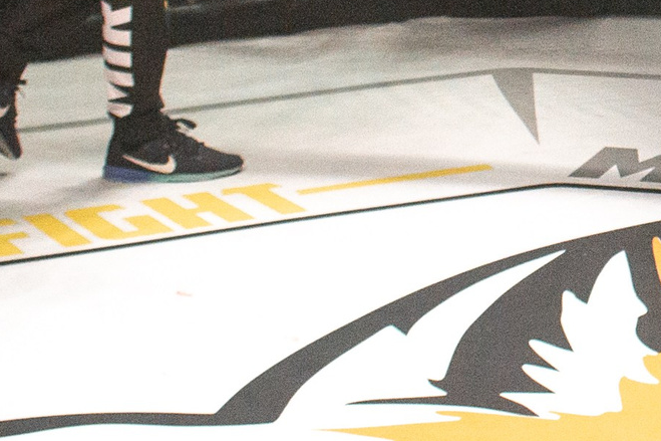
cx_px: 897
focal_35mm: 182
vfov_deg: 7.5
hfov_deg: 11.0
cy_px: -144
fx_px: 3341
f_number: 4
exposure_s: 1/4000
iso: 2000
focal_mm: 38
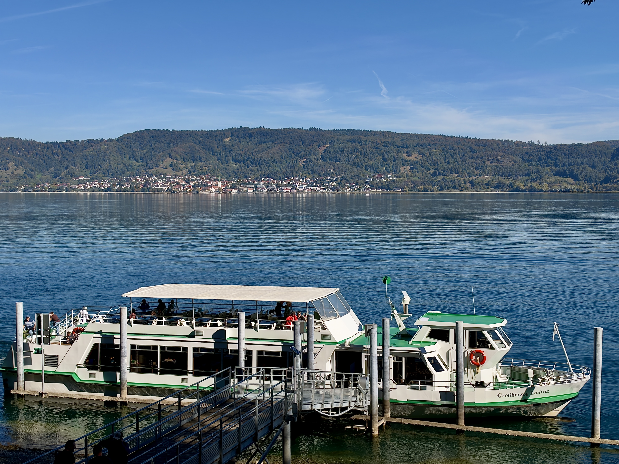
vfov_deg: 30.3
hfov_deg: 39.7
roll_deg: -0.3
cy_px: 232
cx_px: 310
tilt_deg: -2.5
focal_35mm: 48
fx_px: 858
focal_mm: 6.93
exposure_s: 1/5319
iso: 64
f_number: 1.8
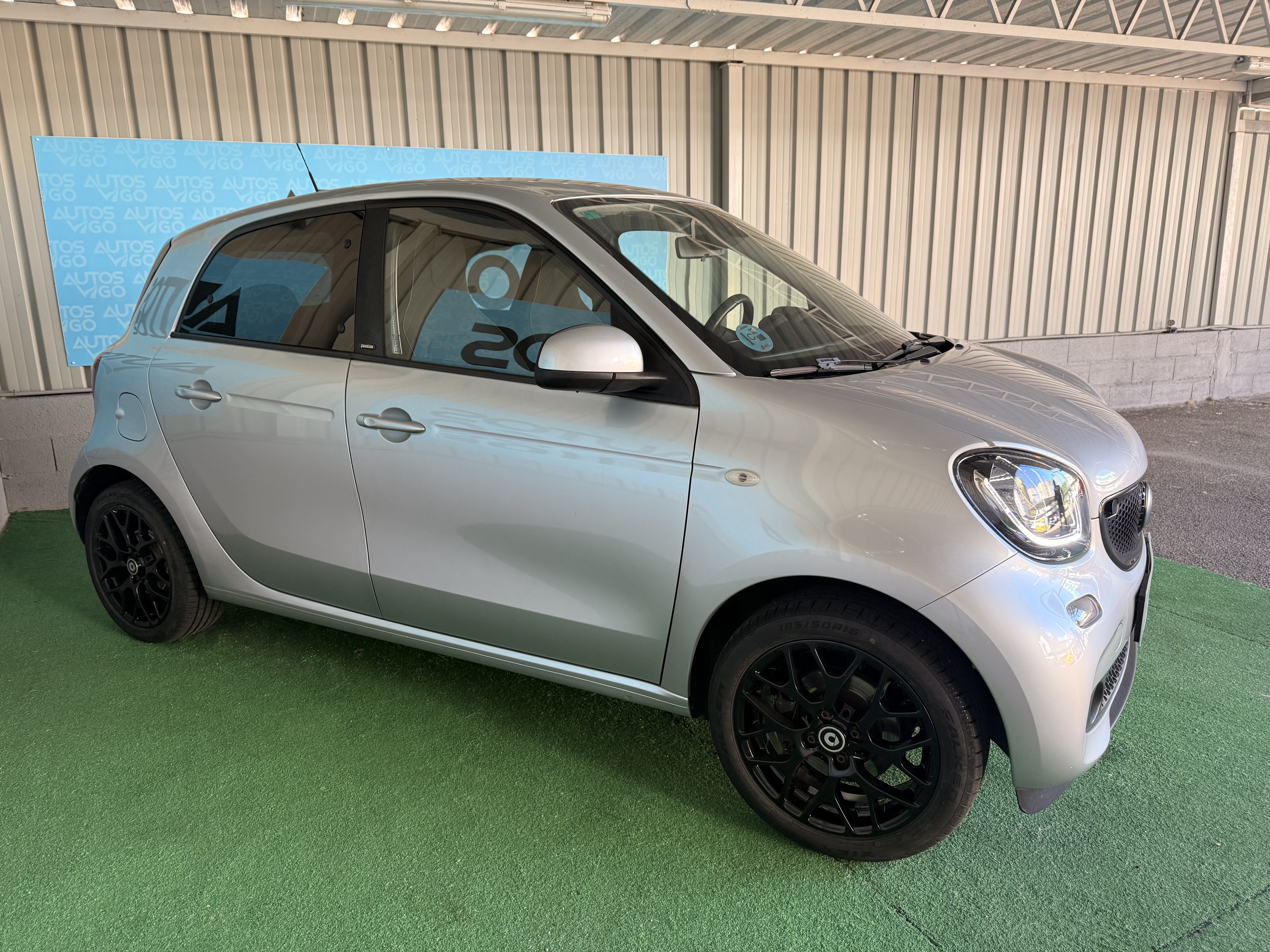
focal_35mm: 24
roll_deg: +1.4
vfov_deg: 56.8
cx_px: 635
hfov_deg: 71.6
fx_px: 881
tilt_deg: -13.0
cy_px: 476
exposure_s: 1/124
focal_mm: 6.76
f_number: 1.78
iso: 125
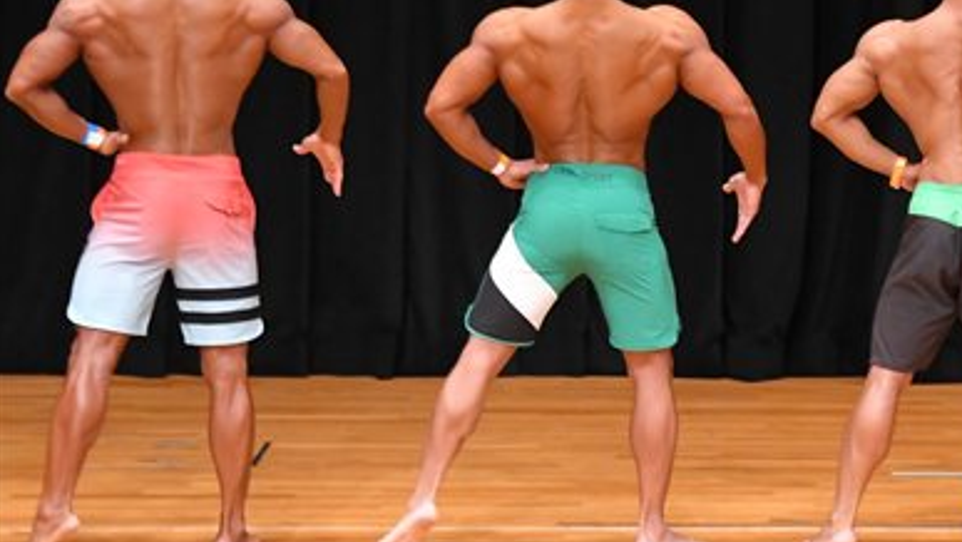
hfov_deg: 5.9
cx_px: 961
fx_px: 9314
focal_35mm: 365
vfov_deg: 3.3
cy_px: 159
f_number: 5.6
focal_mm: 116
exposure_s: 1/400
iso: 4000
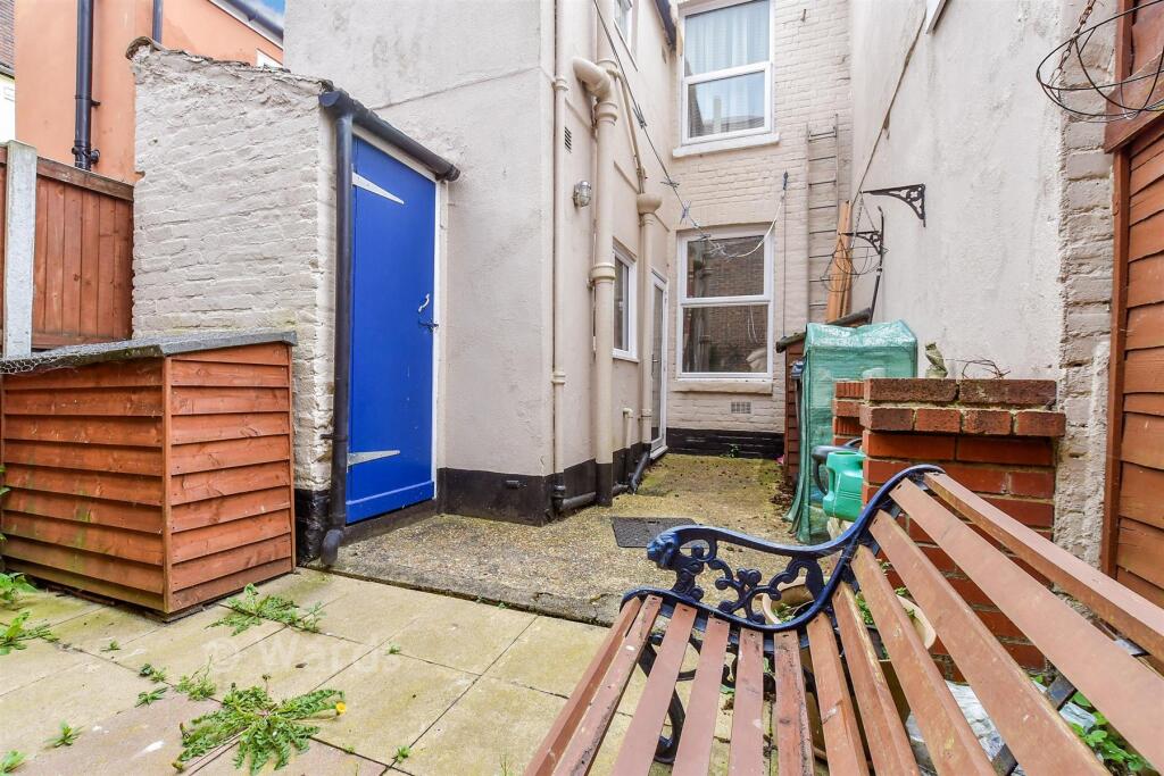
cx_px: 582
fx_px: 485
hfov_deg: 100.4
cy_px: 388
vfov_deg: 77.3
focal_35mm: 15
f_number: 8
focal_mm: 10
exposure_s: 1/50
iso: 400
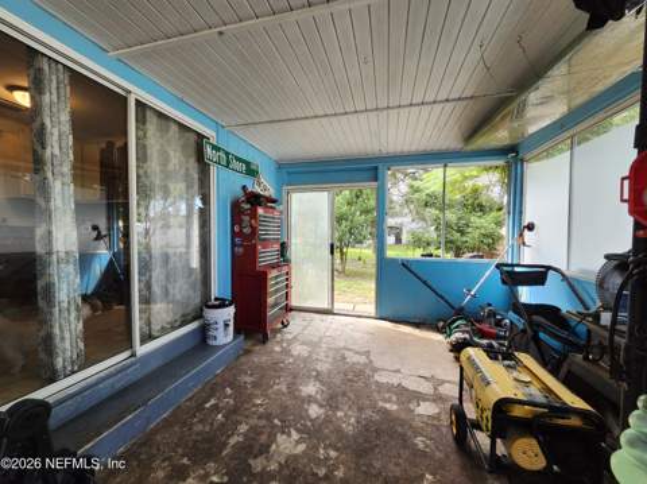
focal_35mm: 13
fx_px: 243
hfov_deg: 106.2
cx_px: 324
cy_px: 242
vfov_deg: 89.8
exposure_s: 1/60
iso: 50
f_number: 2.2
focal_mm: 1.74
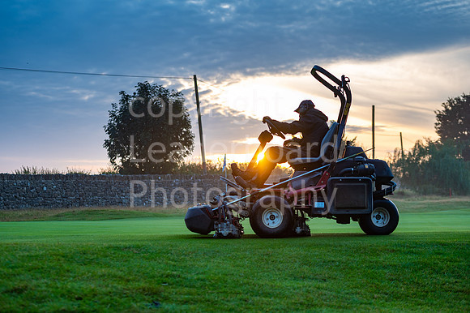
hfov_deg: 27.6
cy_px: 156
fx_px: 958
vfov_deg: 18.5
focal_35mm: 73
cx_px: 235
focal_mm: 70
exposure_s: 1/400
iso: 200
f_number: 3.2
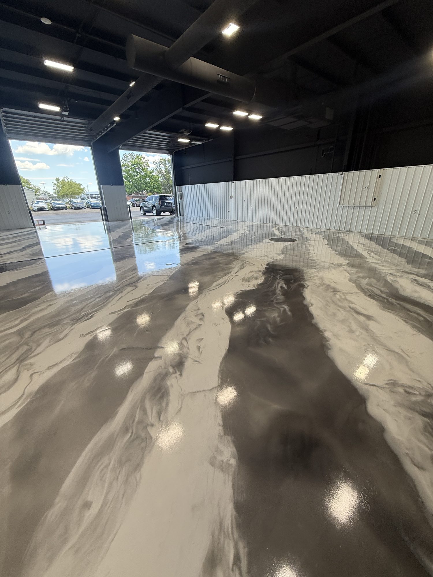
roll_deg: +1.3
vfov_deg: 102.1
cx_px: 216
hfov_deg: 85.7
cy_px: 288
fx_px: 233
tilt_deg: -17.8
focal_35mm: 14
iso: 64
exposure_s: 1/164
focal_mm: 2.22
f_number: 2.2
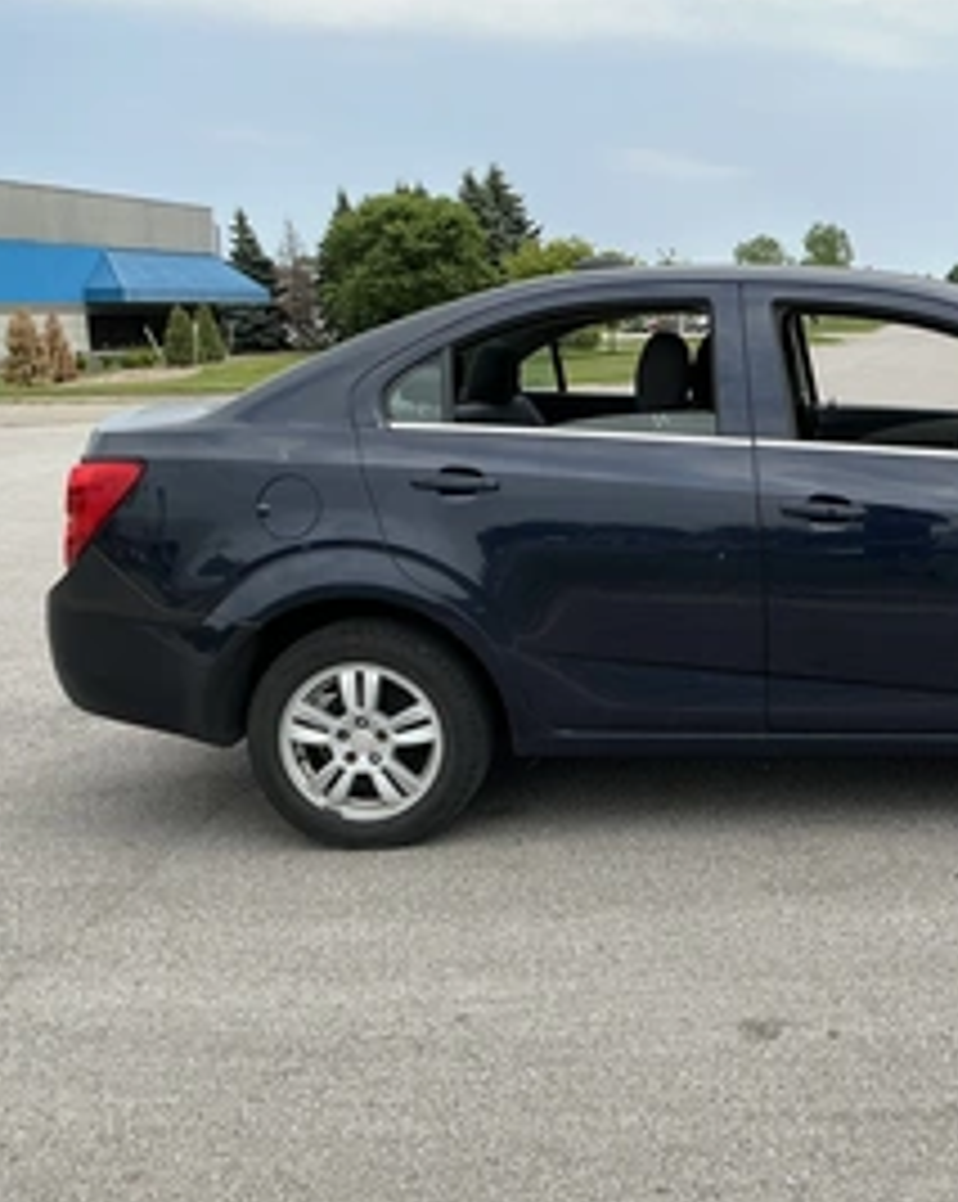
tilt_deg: -6.0
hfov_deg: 34.6
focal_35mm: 41
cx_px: 846
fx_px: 1456
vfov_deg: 44.8
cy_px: 554
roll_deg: +1.5
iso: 25
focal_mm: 3
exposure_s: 1/1786
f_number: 1.8
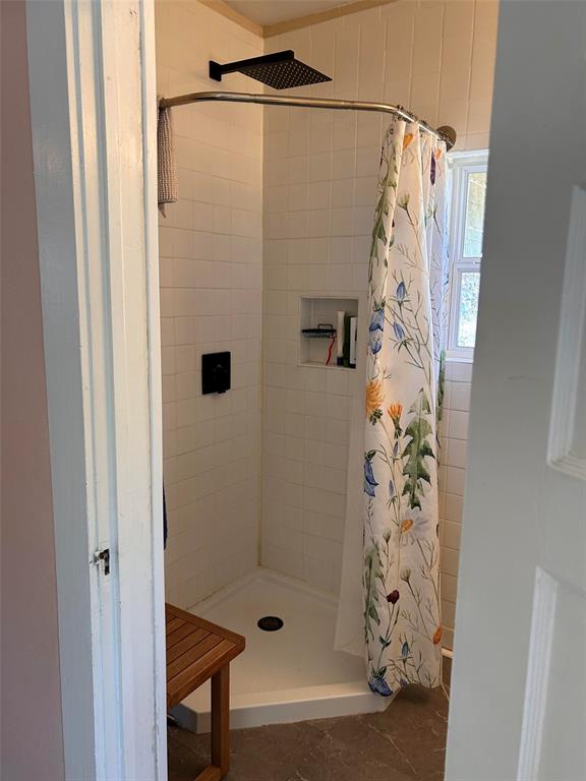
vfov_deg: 67.3
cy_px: 390
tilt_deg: -9.2
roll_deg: -0.7
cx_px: 293
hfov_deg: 53.1
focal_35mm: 26
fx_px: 587
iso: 100
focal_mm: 5.7
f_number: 1.5
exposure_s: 1/120
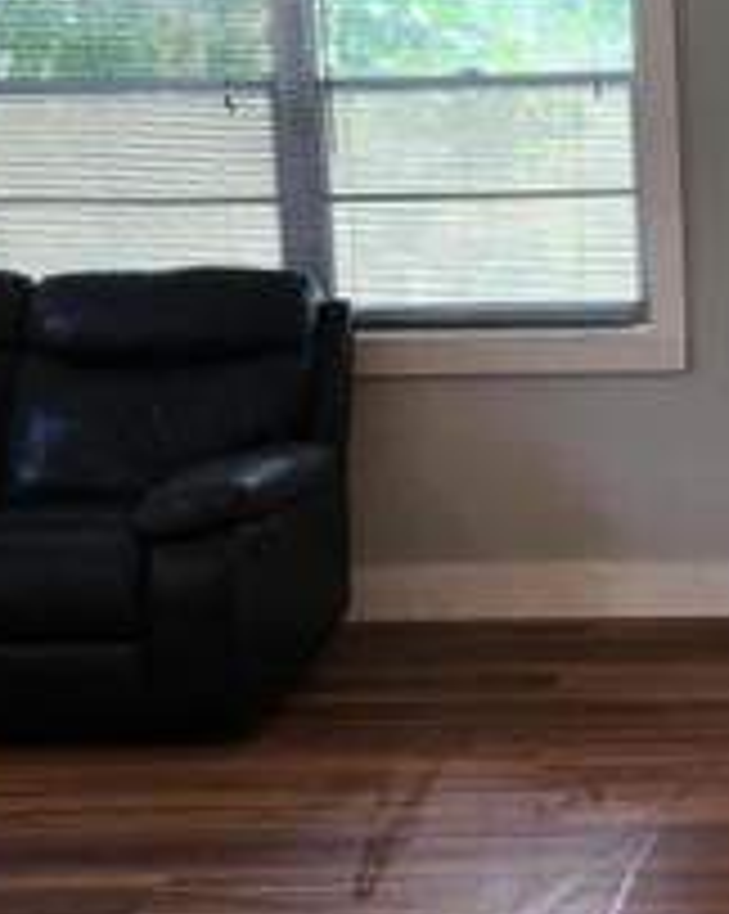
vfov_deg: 25.6
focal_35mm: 74
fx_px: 1999
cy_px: 297
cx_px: 945
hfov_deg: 19.1
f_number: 1.8
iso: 100
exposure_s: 1/120
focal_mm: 5
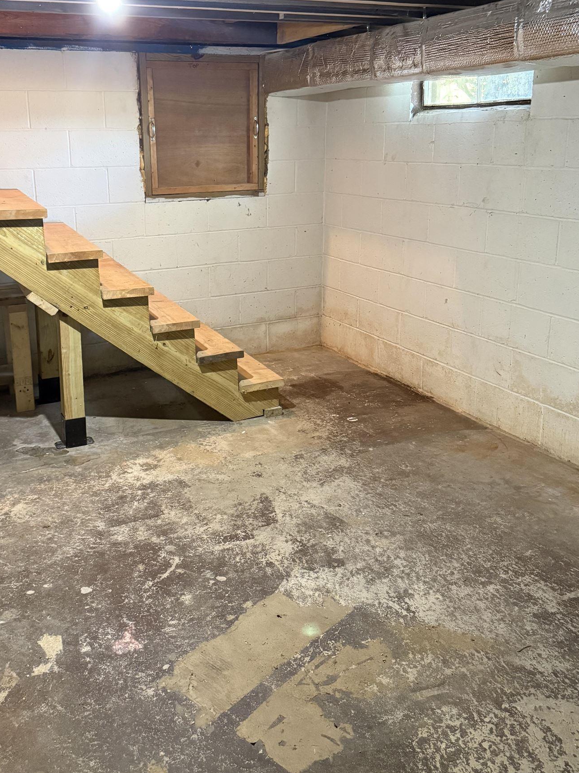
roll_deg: +1.1
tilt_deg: -13.4
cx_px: 205
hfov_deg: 43.7
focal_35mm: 32
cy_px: 321
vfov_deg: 56.5
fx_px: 714
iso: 640
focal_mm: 6.76
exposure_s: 1/40
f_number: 1.78
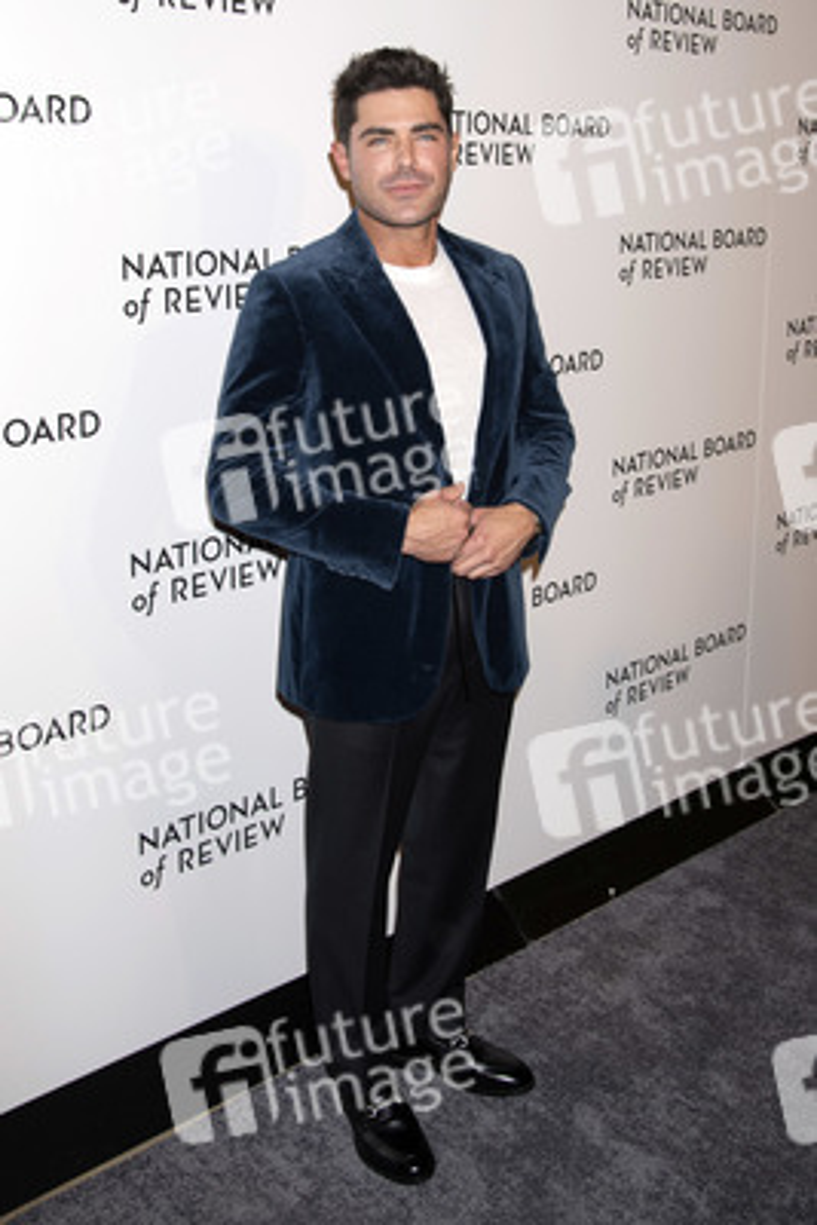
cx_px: 408
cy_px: 612
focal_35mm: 31
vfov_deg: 60.3
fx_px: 1054
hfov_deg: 42.4
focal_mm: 31
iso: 400
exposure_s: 1/200
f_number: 5.6
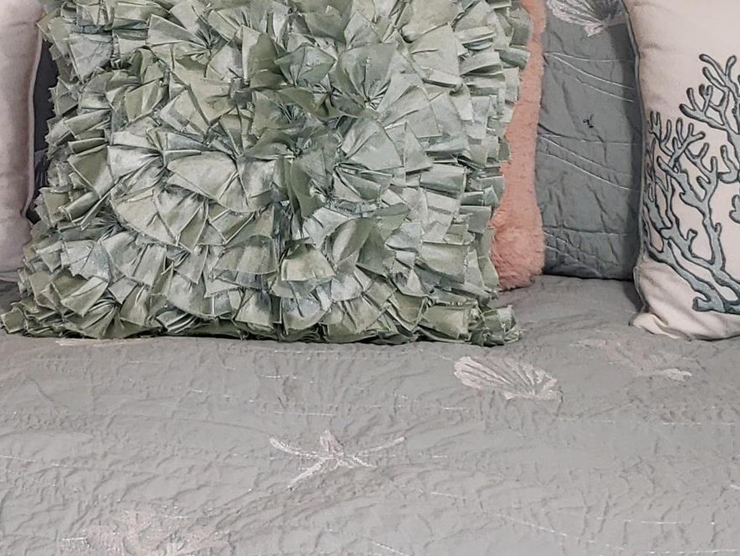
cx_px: 135
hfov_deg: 21.5
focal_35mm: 90
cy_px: 53
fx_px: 1925
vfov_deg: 16.2
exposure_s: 1/40
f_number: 1.5
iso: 100
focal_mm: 4.3
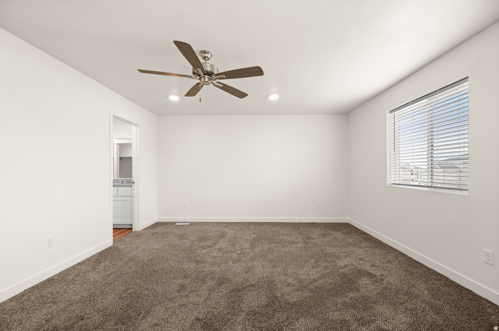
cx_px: 250
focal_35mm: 14
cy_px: 166
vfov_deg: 81.1
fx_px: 194
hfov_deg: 104.3
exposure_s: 1/20
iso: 500
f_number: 7.1
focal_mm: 14
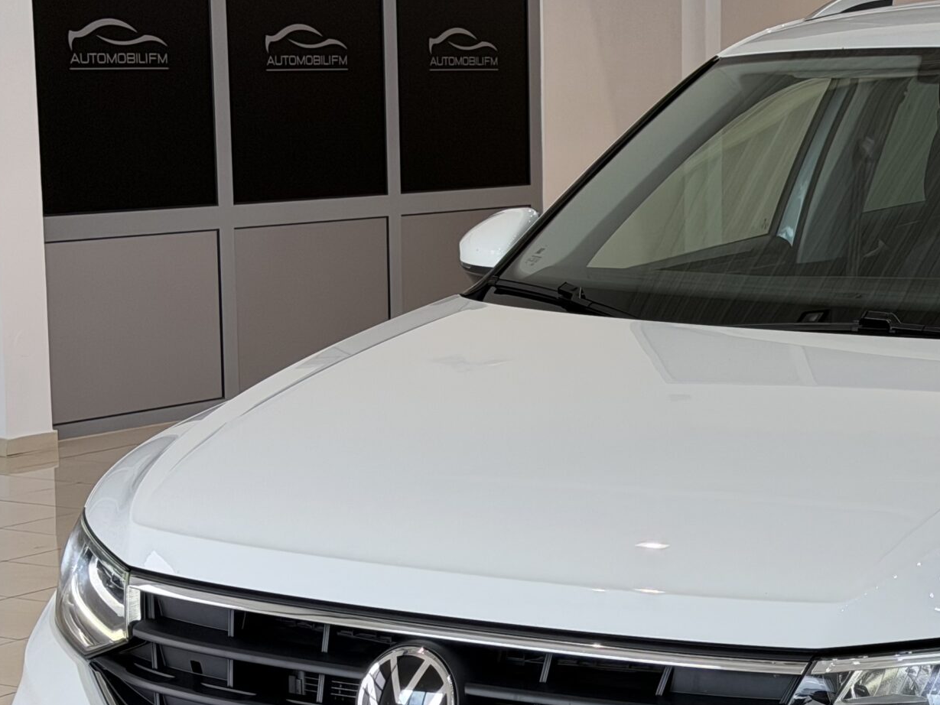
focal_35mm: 100
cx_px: 873
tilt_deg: -10.6
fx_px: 2716
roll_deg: -0.1
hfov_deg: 19.2
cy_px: 513
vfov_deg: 14.7
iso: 50
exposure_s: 1/124
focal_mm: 6.76
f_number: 1.78
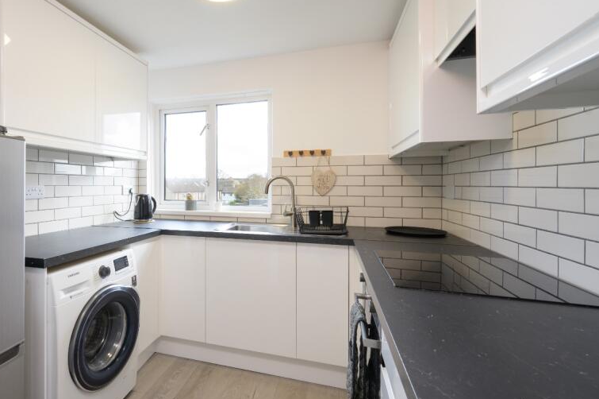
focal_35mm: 19
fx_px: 316
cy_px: 190
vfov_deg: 64.4
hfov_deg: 84.8
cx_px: 216
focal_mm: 14
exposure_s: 1/30
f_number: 8
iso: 400
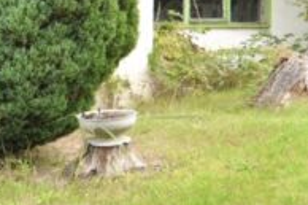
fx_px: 675
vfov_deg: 17.1
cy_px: 51
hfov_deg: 25.0
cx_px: 40
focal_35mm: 79
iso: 200
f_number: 3.5
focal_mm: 10
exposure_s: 1/13
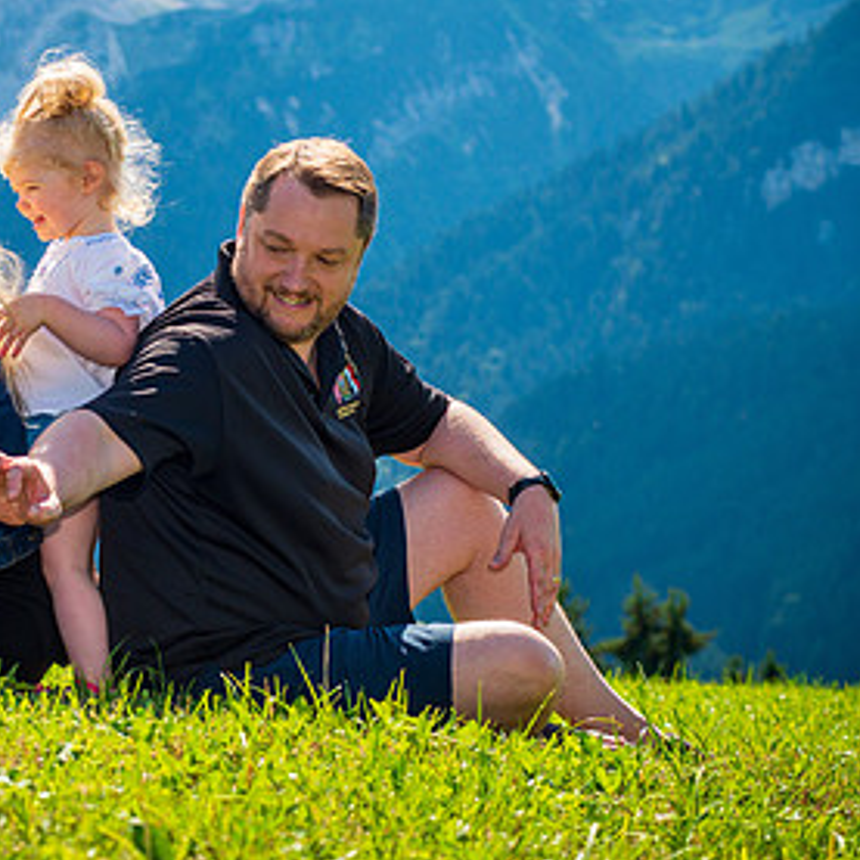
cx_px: 177
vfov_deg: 10.7
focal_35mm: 164
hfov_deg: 10.6
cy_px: 300
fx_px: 4610
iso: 160
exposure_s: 1/500
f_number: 7.1
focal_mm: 92
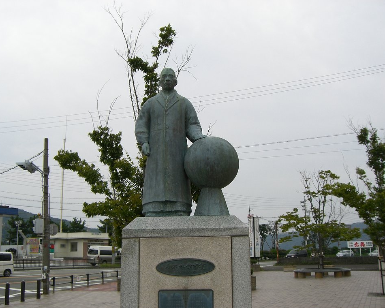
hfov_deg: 45.8
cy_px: 155
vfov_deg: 37.3
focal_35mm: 40
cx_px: 182
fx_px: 456
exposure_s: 1/160
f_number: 4.3
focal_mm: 6.2
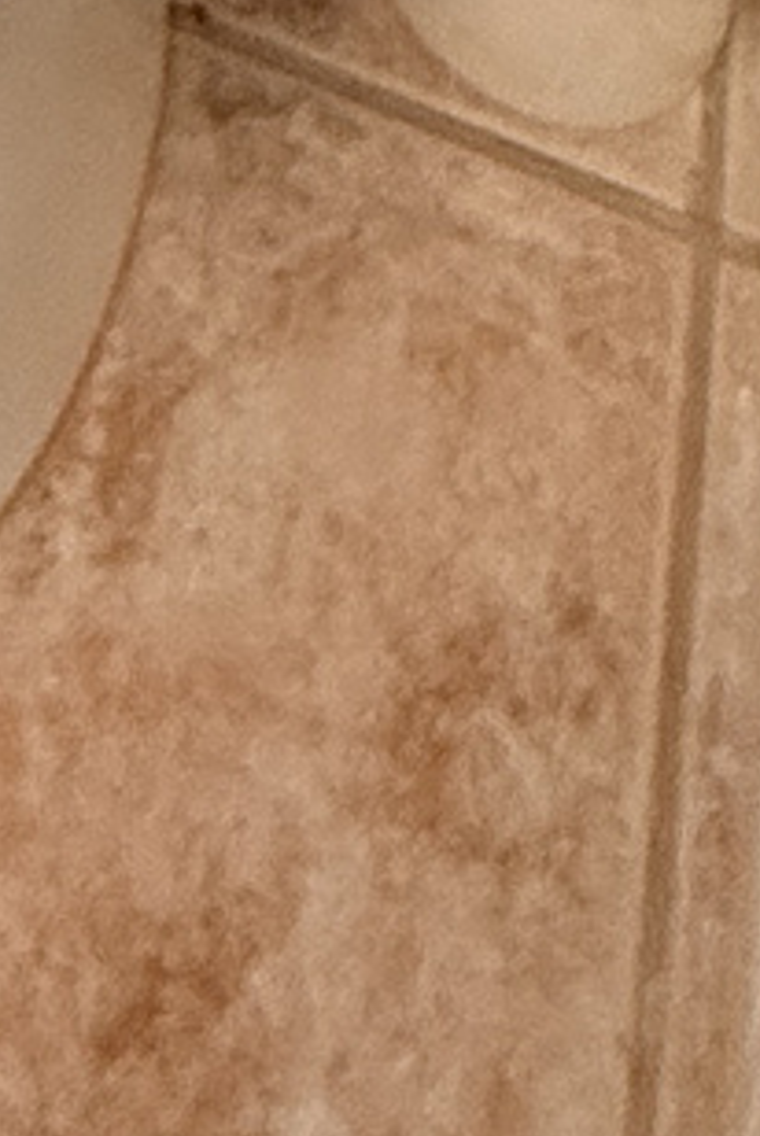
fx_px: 3223
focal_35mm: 102
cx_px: -125
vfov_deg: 9.8
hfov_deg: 13.1
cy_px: -2759
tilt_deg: -15.0
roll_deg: -4.3
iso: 400
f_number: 2.2
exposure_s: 1/60
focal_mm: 2.22
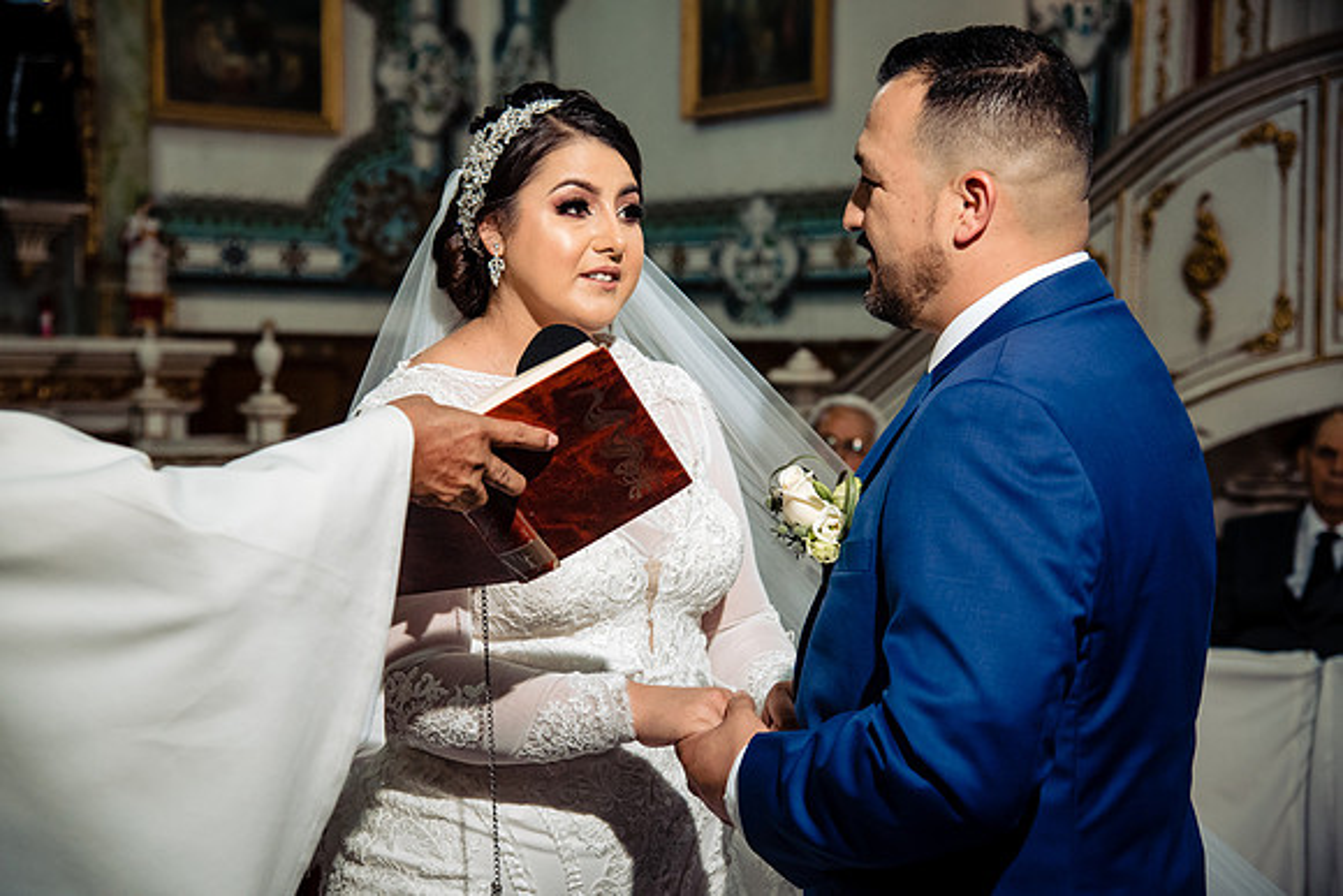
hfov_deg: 28.8
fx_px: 2612
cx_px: 672
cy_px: 448
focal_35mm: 70
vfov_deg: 19.5
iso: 2000
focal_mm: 70
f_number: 5
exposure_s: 1/125
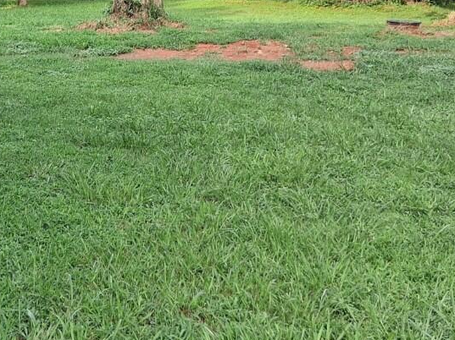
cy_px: 17
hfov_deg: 27.4
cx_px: 63
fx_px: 906
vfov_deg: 20.7
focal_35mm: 69
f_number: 1.8
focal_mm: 3.98
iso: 25
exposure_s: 1/121
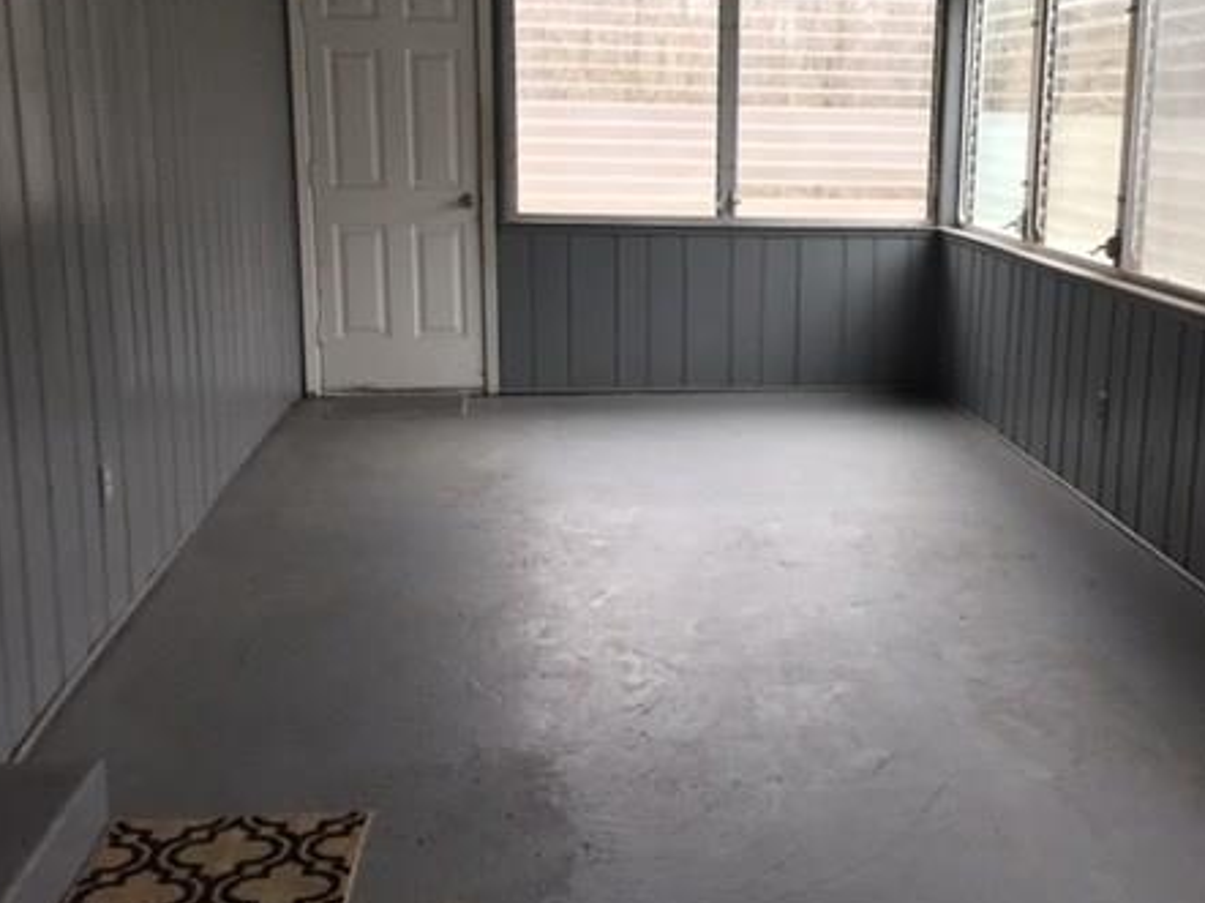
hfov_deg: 44.5
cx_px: 742
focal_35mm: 42
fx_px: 1461
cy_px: 398
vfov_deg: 34.3
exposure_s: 1/30
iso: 40
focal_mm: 4.15
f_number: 2.2
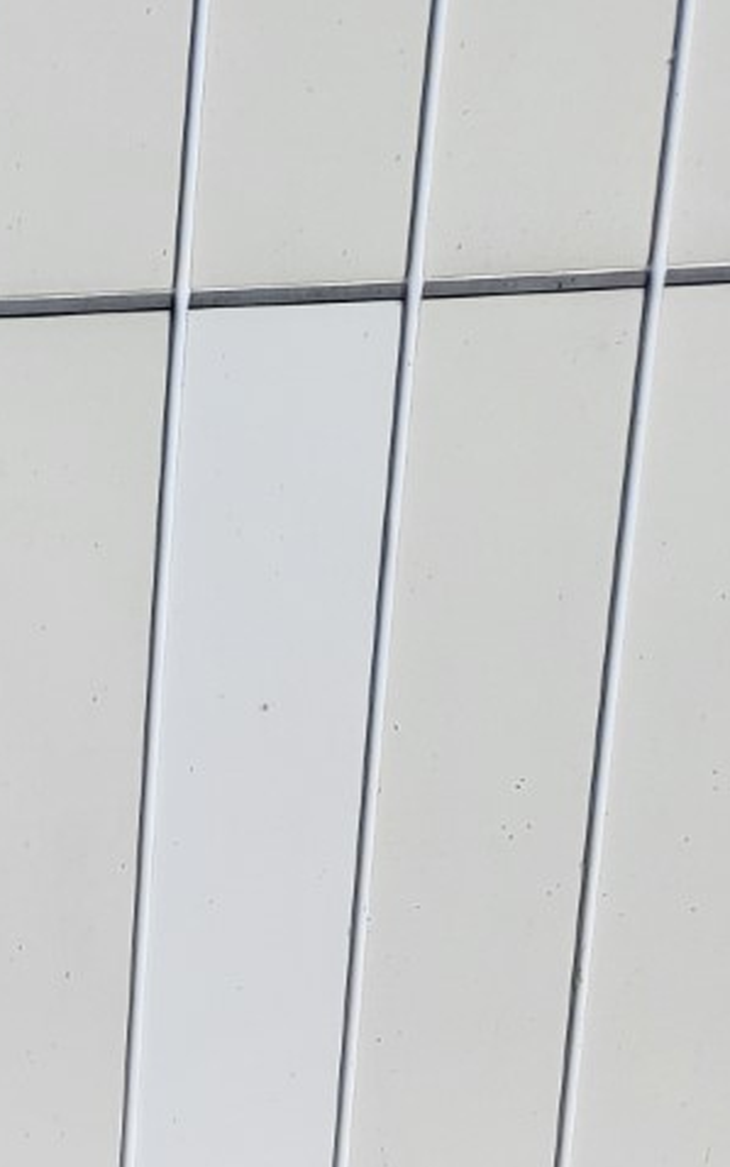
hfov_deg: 12.9
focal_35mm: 83
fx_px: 2640
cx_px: -889
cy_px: 1157
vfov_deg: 23.9
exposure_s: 1/5585
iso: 50
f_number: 1.8
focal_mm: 4.25
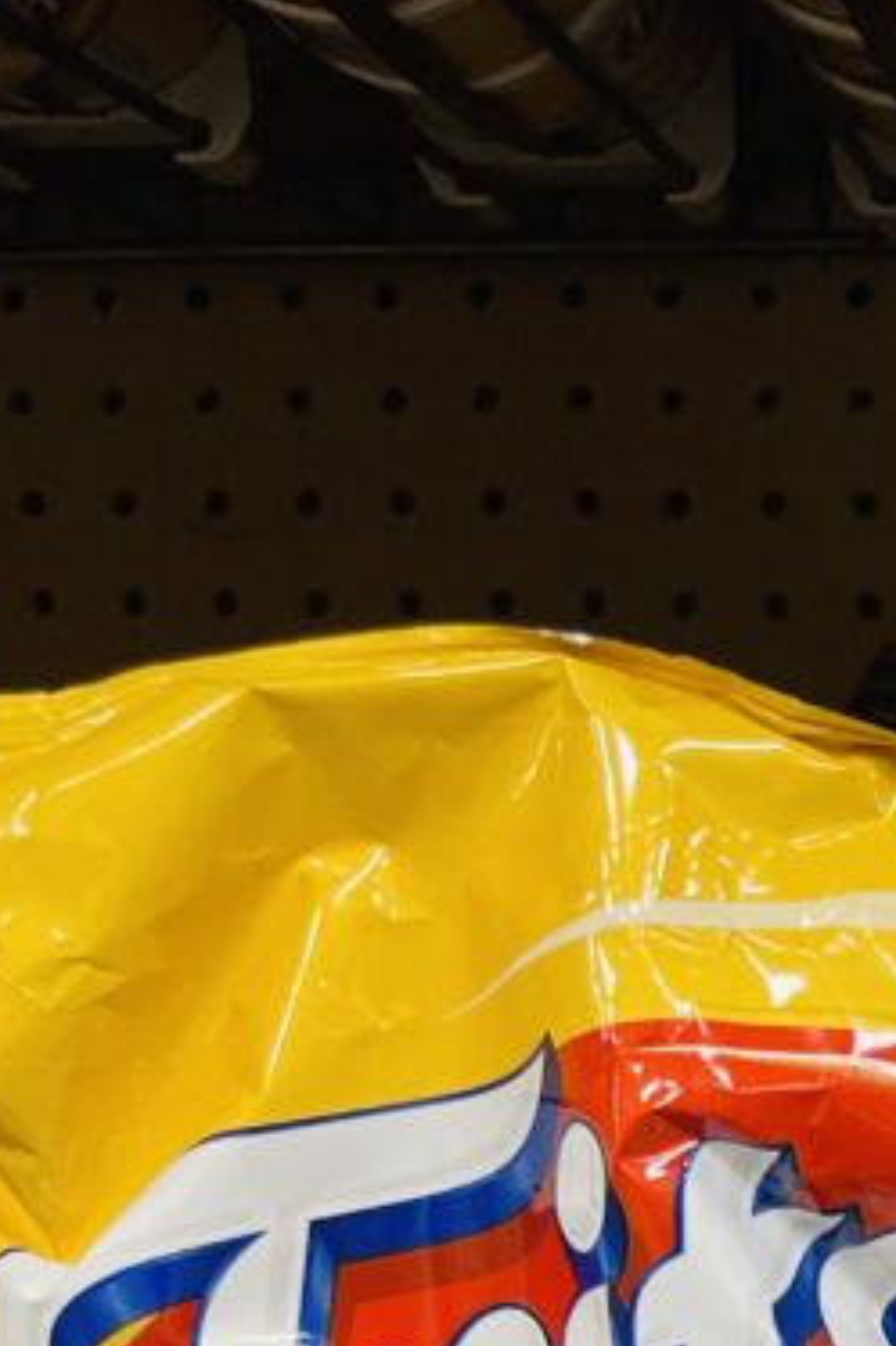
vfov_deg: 23.6
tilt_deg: -19.8
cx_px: 1277
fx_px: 2765
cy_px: 1821
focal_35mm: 74
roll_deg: +0.2
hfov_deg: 16.9
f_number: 1.6
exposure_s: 1/60
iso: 125
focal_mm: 4.2
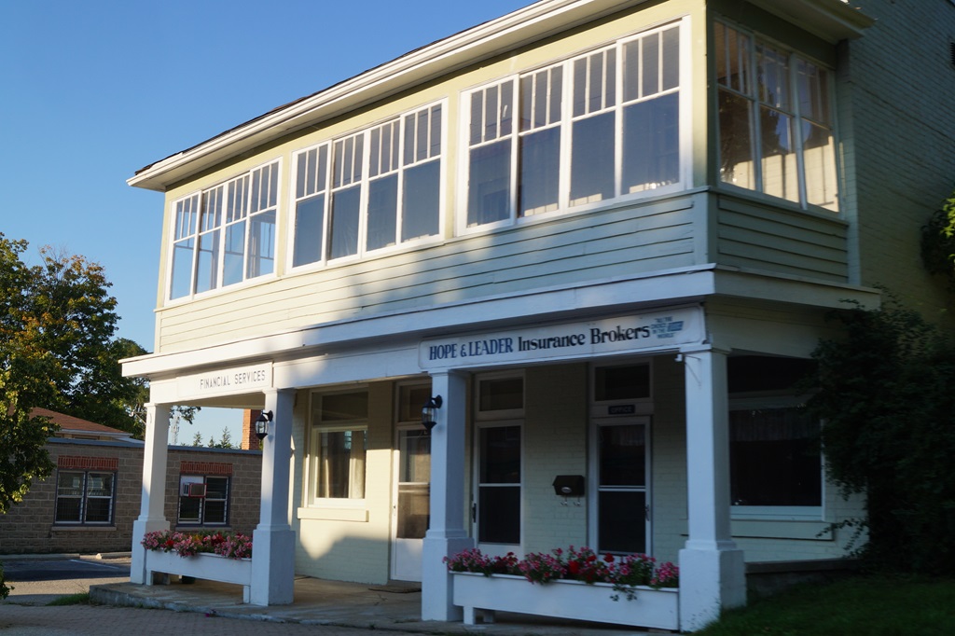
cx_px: 478
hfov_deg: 49.6
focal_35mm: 39
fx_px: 1034
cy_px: 318
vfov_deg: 34.2
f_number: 10
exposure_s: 1/125
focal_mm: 26
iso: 100
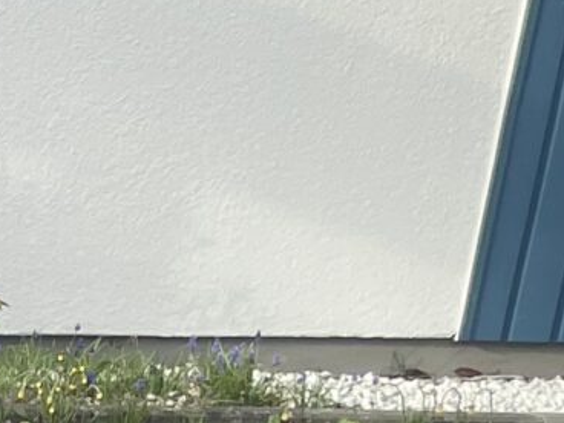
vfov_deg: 7.5
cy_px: 1136
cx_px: -1100
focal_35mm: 181
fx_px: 2949
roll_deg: -1.5
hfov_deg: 9.0
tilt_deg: -21.4
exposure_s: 1/350
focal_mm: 4.2
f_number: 1.6
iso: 32
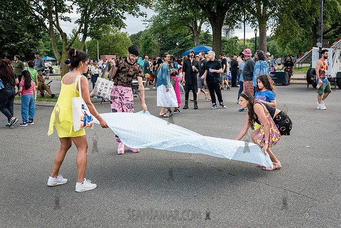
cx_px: 175
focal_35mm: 40
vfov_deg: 33.5
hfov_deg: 48.5
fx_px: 378
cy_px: 114
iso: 3200
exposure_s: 1/1250
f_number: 4.5
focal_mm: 38
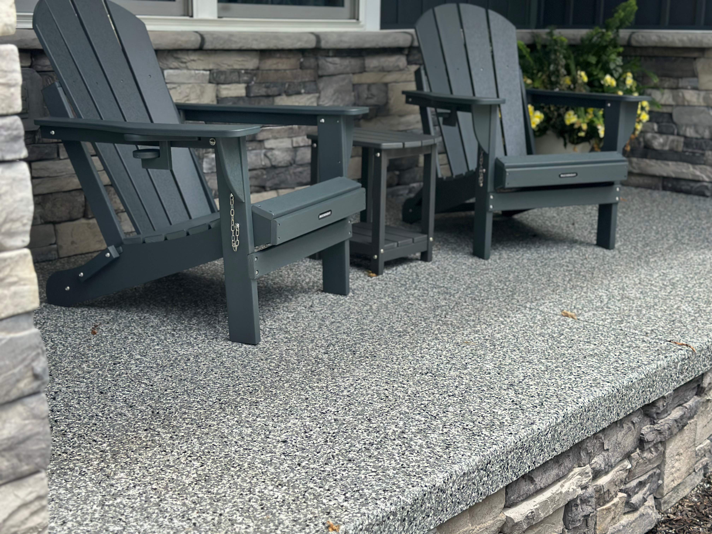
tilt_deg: -14.2
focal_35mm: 48
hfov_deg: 39.7
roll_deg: -1.3
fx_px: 987
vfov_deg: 30.3
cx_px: 356
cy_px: 267
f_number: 1.78
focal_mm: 6.86
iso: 100
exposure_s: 1/3731
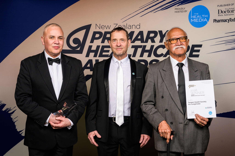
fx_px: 341
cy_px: 77
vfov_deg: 25.9
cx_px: 117
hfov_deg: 38.0
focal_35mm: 52
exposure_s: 1/100
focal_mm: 50
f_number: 8
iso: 320
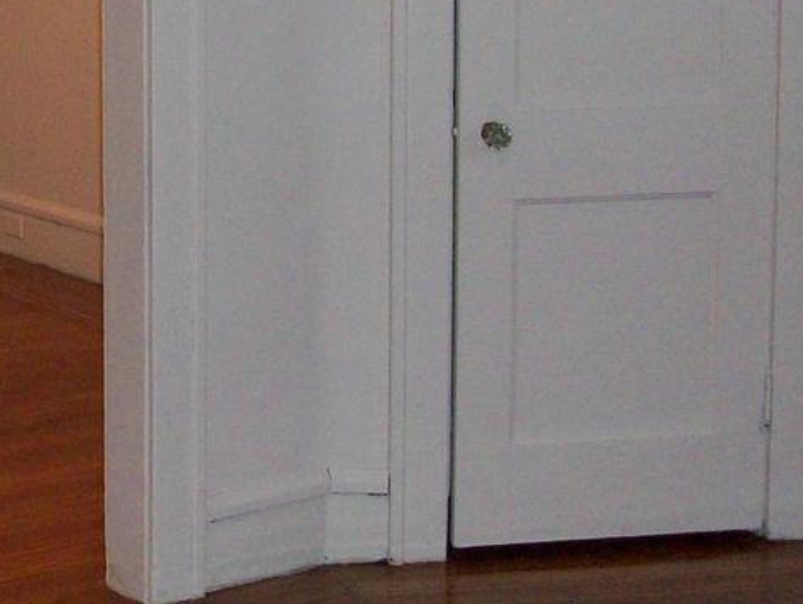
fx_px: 2391
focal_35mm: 103
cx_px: -54
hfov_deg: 18.4
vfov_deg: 14.1
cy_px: -25
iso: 160
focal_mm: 5.7
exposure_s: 1/60
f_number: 2.8
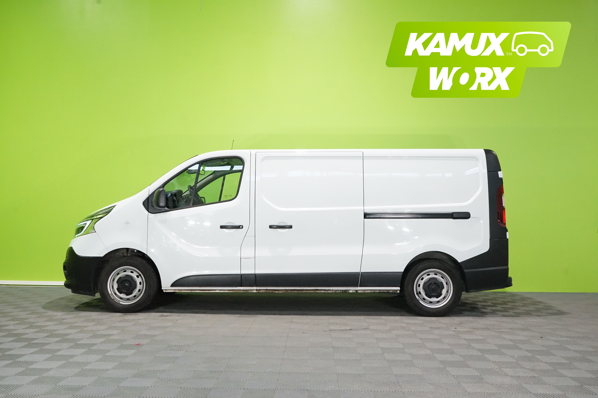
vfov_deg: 41.1
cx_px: 299
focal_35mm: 32
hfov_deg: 58.7
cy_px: 199
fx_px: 532
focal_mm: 32
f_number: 8
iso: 6400
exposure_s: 1/125
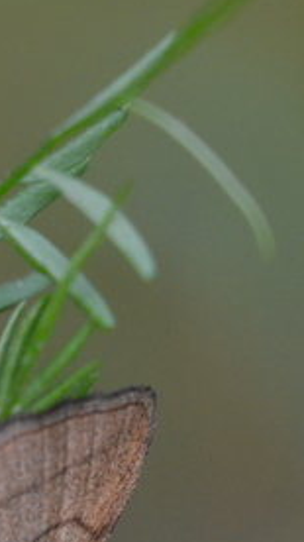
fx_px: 14532
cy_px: 603
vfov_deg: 2.1
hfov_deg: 1.2
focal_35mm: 1013
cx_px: -102
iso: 640
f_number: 4
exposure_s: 1/125
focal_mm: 185
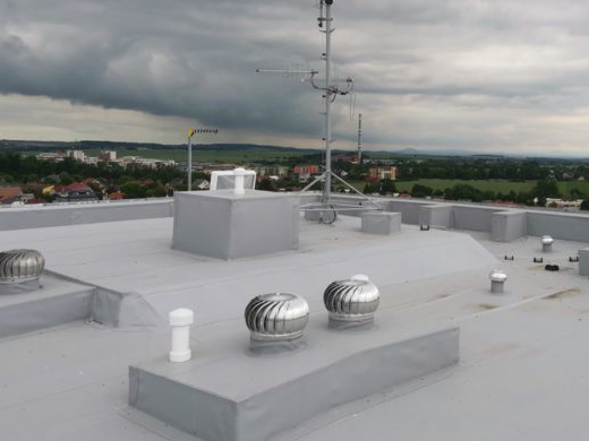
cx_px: 400
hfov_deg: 46.0
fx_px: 681
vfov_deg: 35.7
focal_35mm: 40
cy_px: 154
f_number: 1.8
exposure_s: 1/923
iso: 50
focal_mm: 4.75
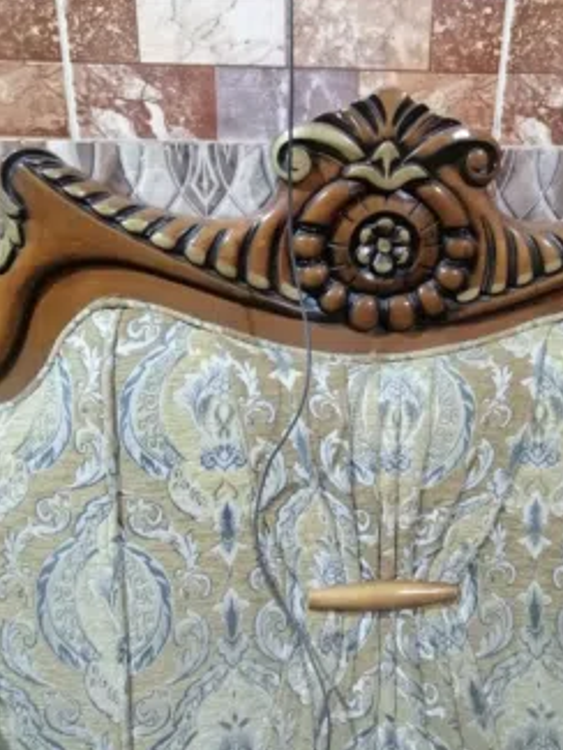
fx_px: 693
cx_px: 344
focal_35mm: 32
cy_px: 358
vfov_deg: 56.8
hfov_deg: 43.9
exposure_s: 1/25
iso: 400
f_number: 1.8
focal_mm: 3.95
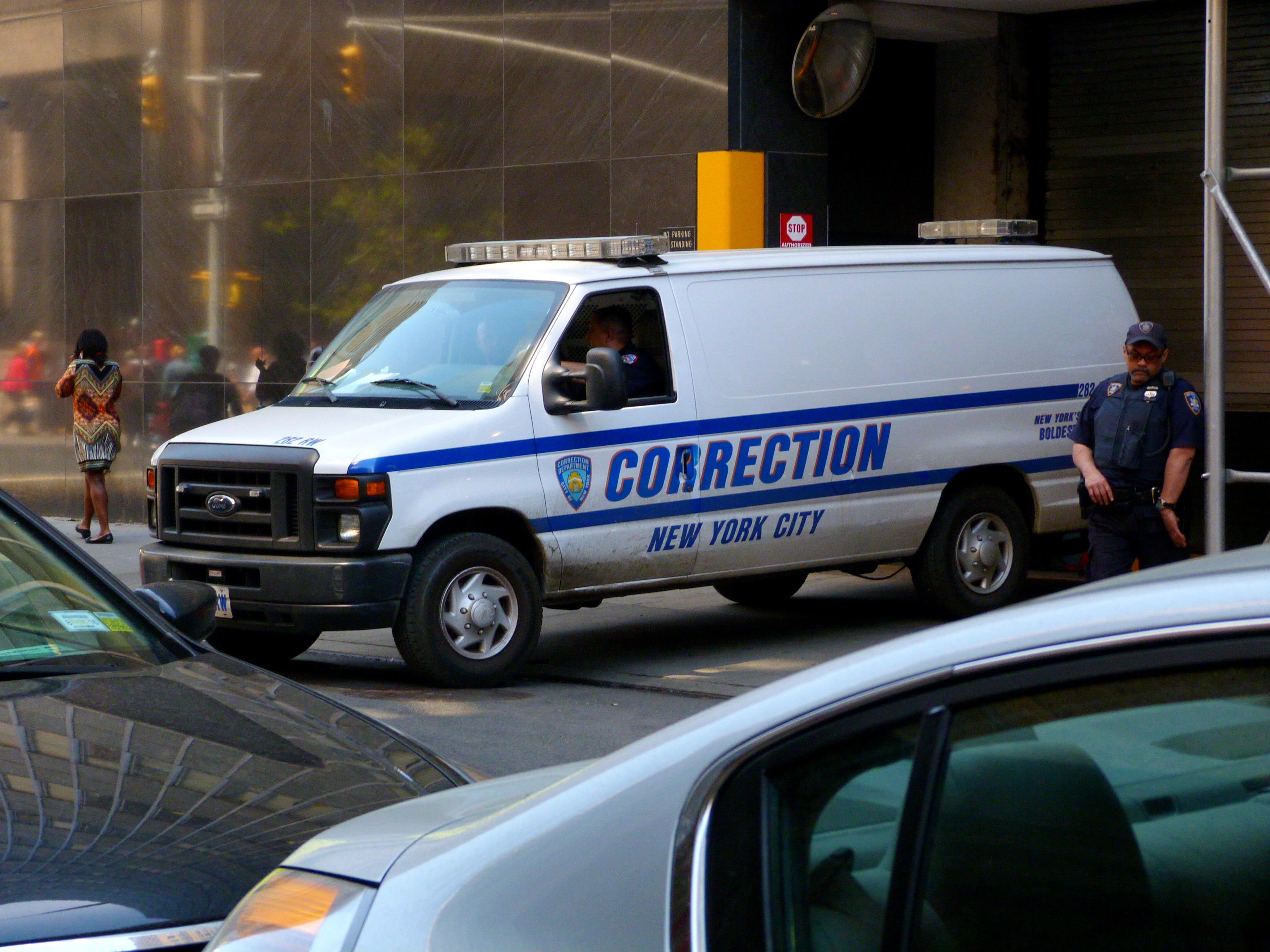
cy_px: 476
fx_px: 3339
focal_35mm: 91
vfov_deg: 16.2
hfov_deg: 21.5
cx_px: 635
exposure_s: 1/125
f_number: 3.4
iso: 160
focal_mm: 16.5
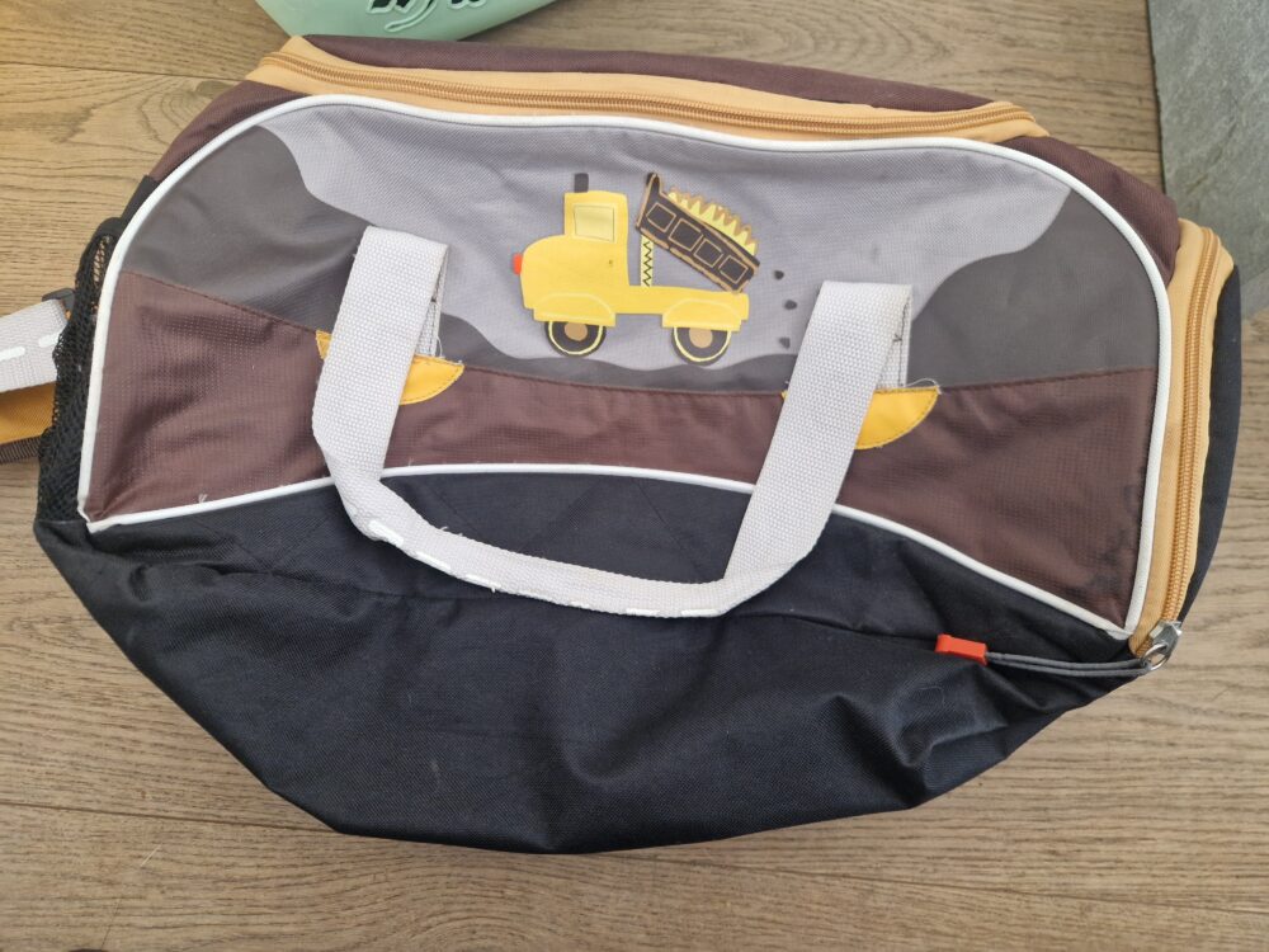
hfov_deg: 73.9
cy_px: 476
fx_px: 843
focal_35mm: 23
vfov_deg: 58.9
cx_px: 634
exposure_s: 1/100
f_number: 1.8
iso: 64
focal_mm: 5.4
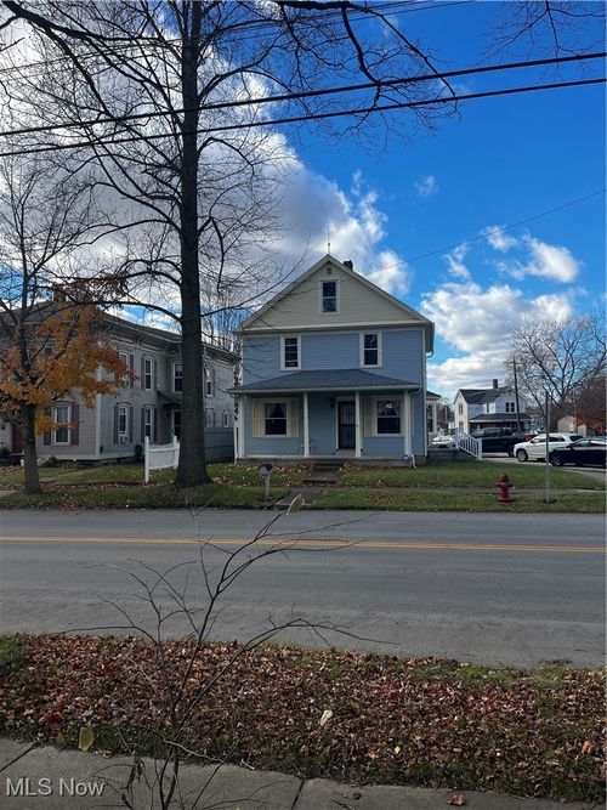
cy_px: 405
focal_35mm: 26
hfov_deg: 53.0
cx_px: 304
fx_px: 608
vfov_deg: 67.3
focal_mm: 5.1
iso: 50
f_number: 1.6
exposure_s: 1/1647
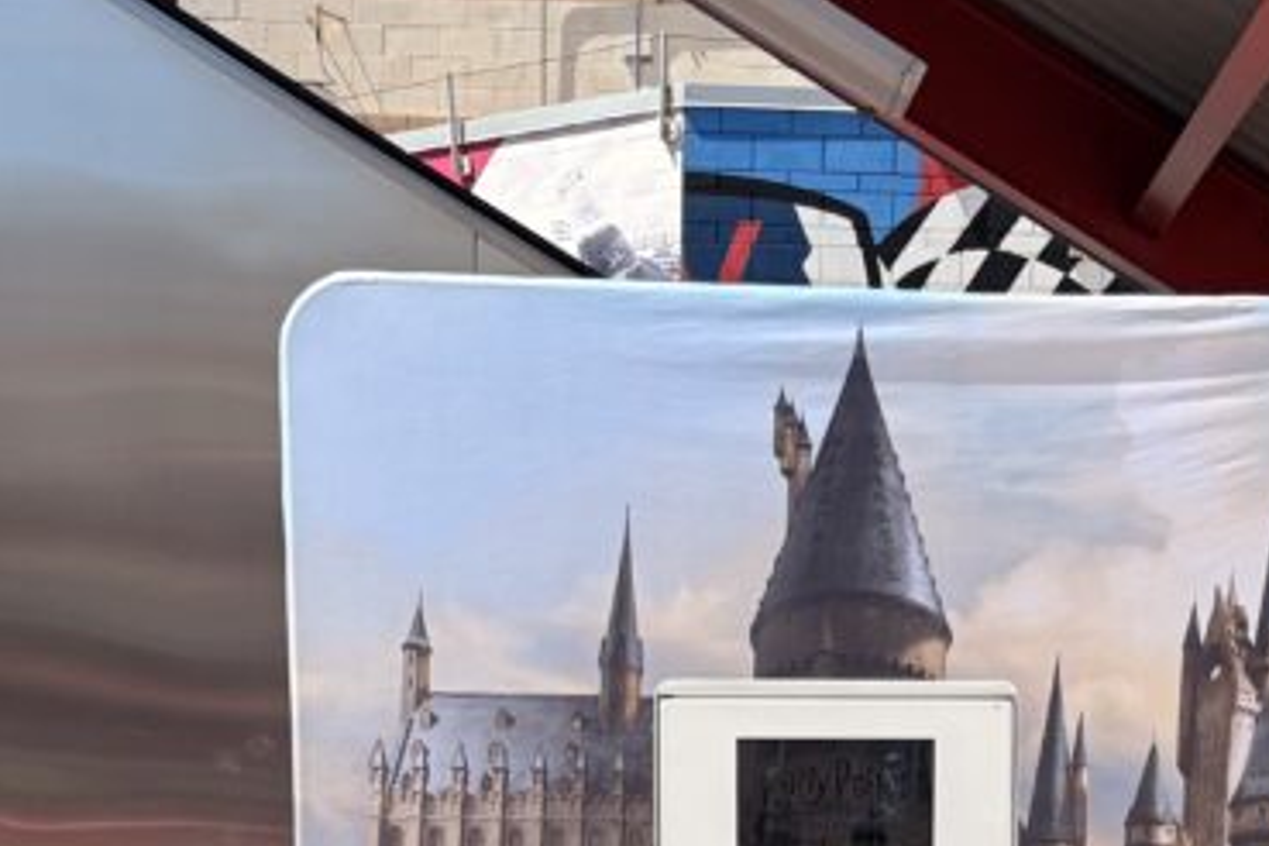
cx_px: 818
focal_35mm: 75
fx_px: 2644
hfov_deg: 26.9
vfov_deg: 16.9
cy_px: 1180
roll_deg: -1.3
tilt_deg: -8.1
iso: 50
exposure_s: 1/3448
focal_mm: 5.96
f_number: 1.6
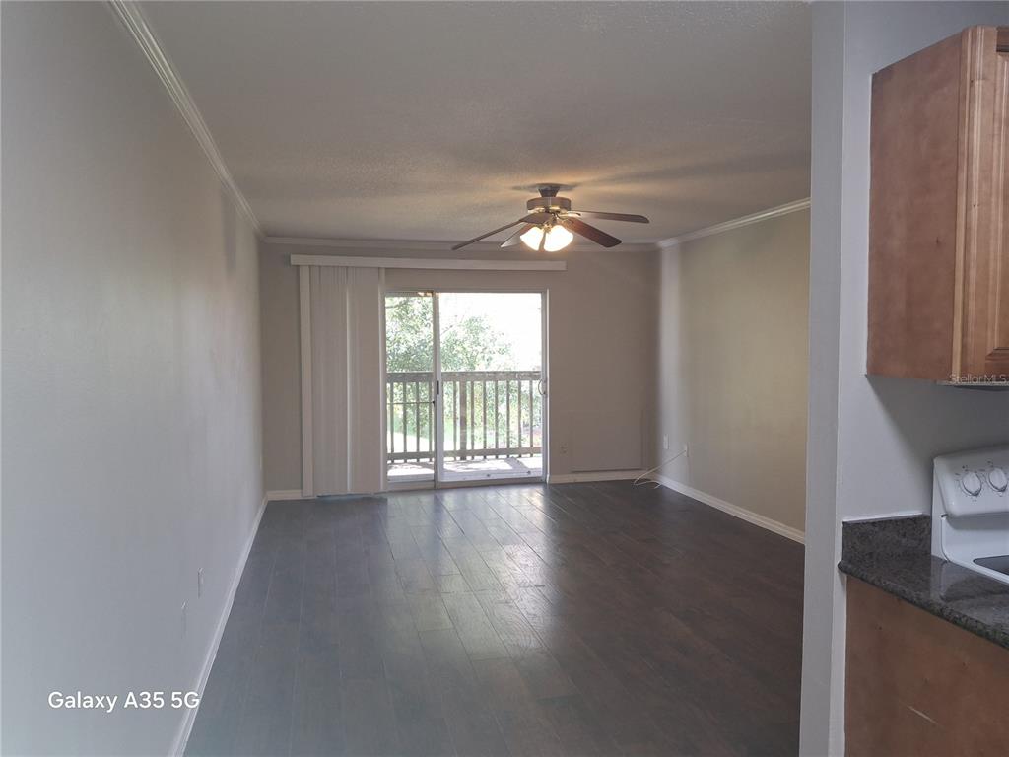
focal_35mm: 25
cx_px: 504
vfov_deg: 54.9
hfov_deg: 69.4
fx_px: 729
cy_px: 378
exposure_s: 1/100
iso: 125
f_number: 1.8
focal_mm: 4.69
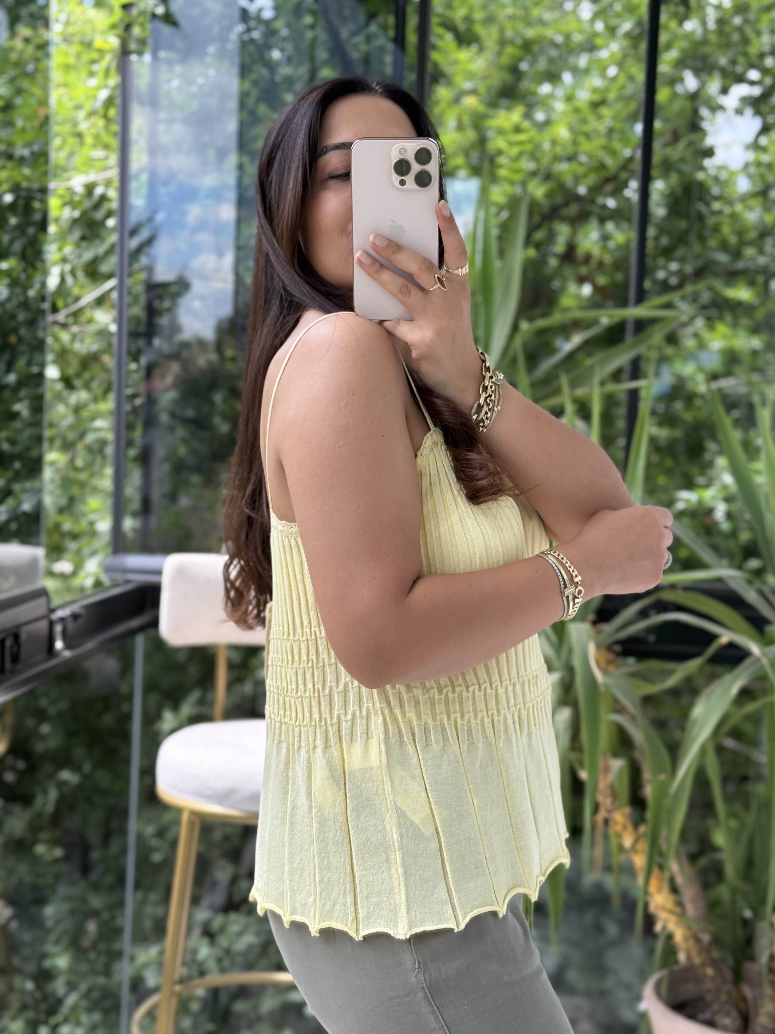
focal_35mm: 50
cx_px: 403
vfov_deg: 38.2
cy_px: 499
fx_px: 1493
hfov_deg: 29.1
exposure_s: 1/460
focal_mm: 6.76
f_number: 1.78
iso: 80
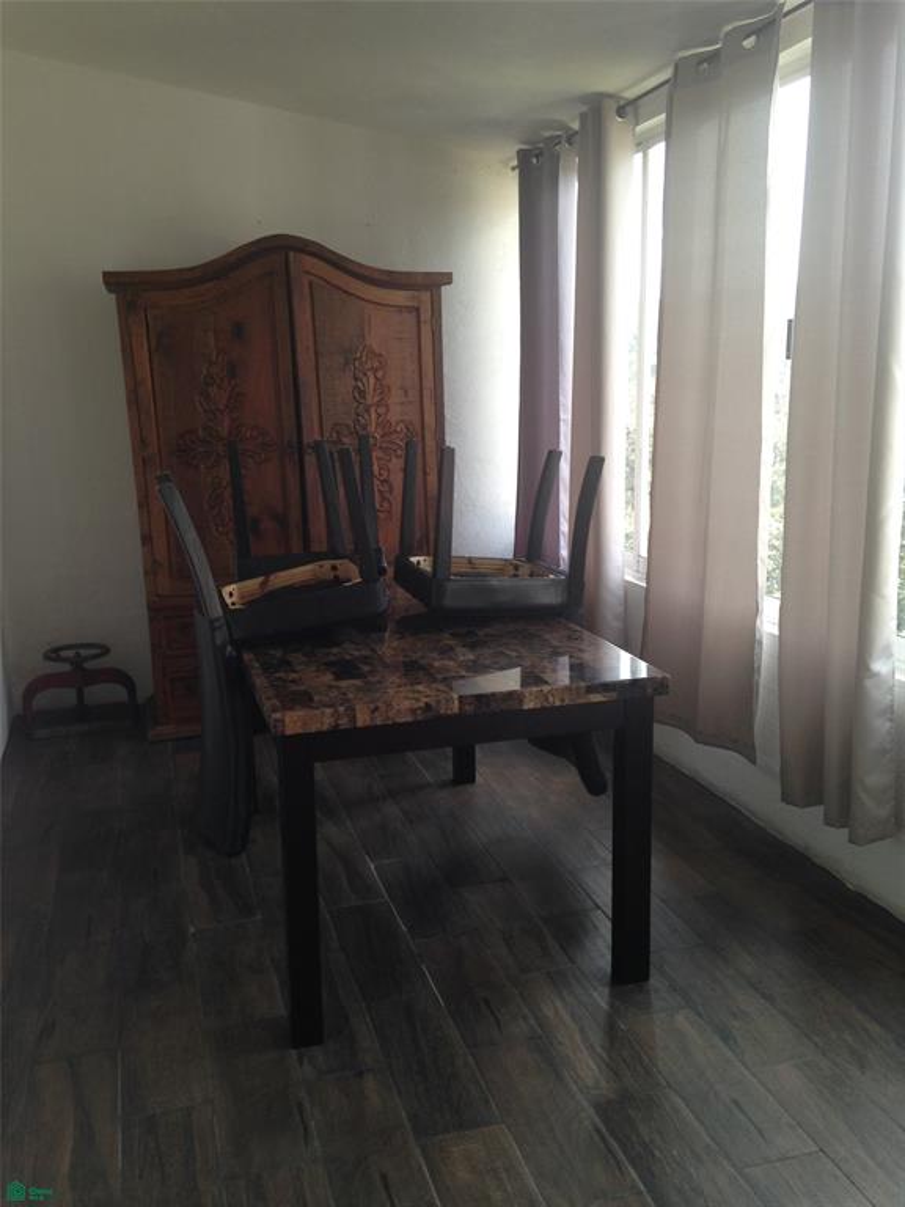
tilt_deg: -11.6
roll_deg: +3.1
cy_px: 604
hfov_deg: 42.9
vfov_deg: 55.4
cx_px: 452
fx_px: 1150
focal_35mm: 33
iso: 50
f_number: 2.4
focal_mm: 4.12
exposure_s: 1/120
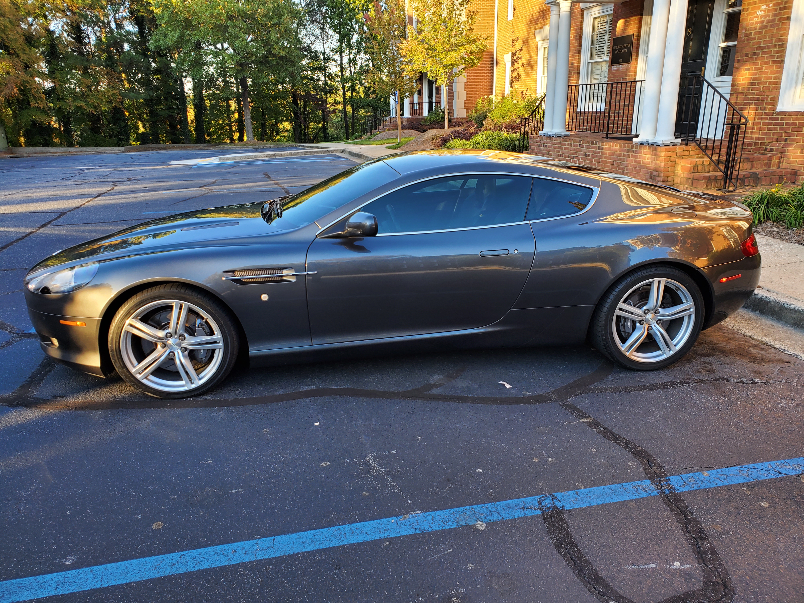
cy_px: 302
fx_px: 604
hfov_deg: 67.3
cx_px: 402
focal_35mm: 26
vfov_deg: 53.1
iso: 64
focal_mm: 4.3
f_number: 2.4
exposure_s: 1/120
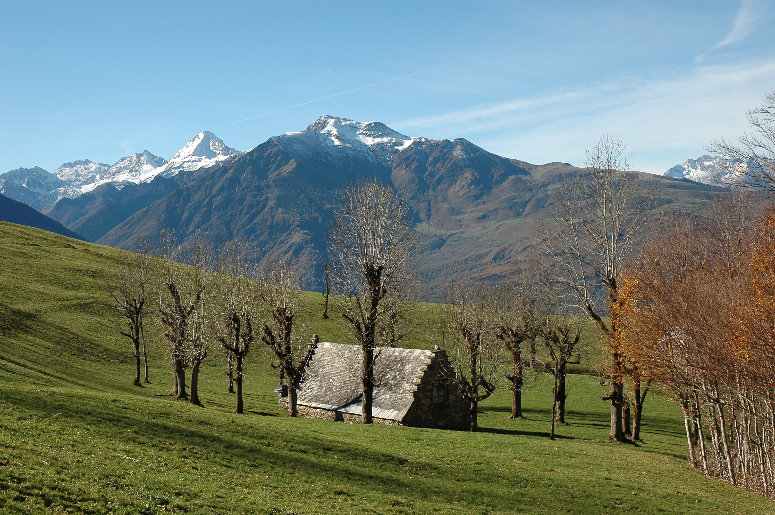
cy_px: 258
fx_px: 1097
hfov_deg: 38.9
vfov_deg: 26.4
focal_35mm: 51
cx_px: 388
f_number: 8
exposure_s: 1/250
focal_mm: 34
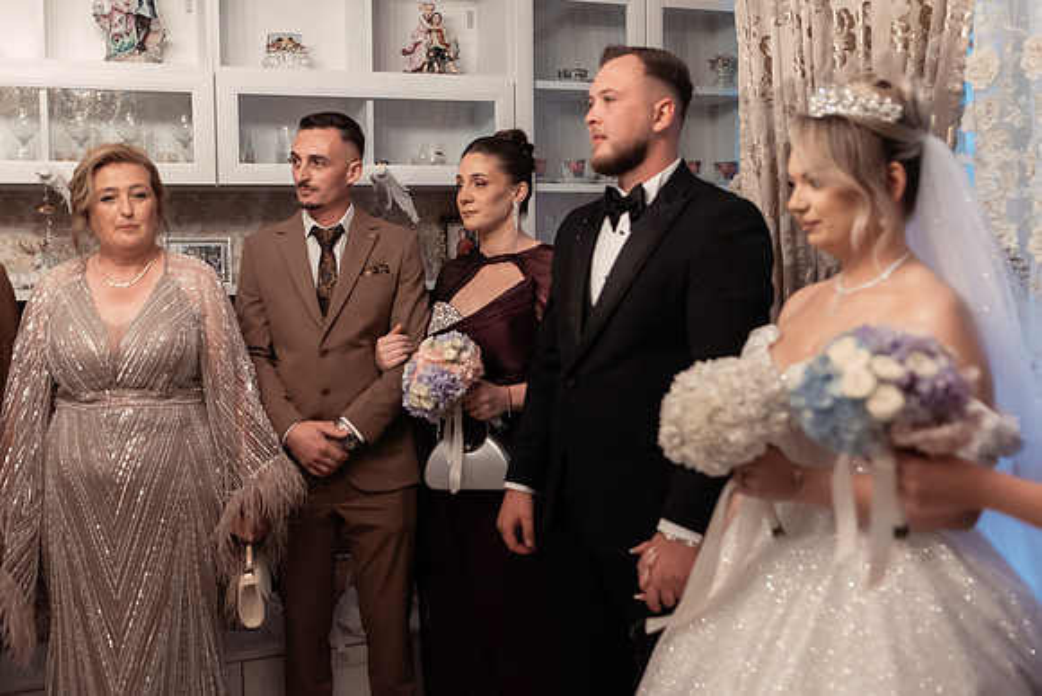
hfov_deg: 51.4
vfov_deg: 35.6
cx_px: 486
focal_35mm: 37
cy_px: 324
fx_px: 1082
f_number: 2.2
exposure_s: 1/250
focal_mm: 35
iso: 1600
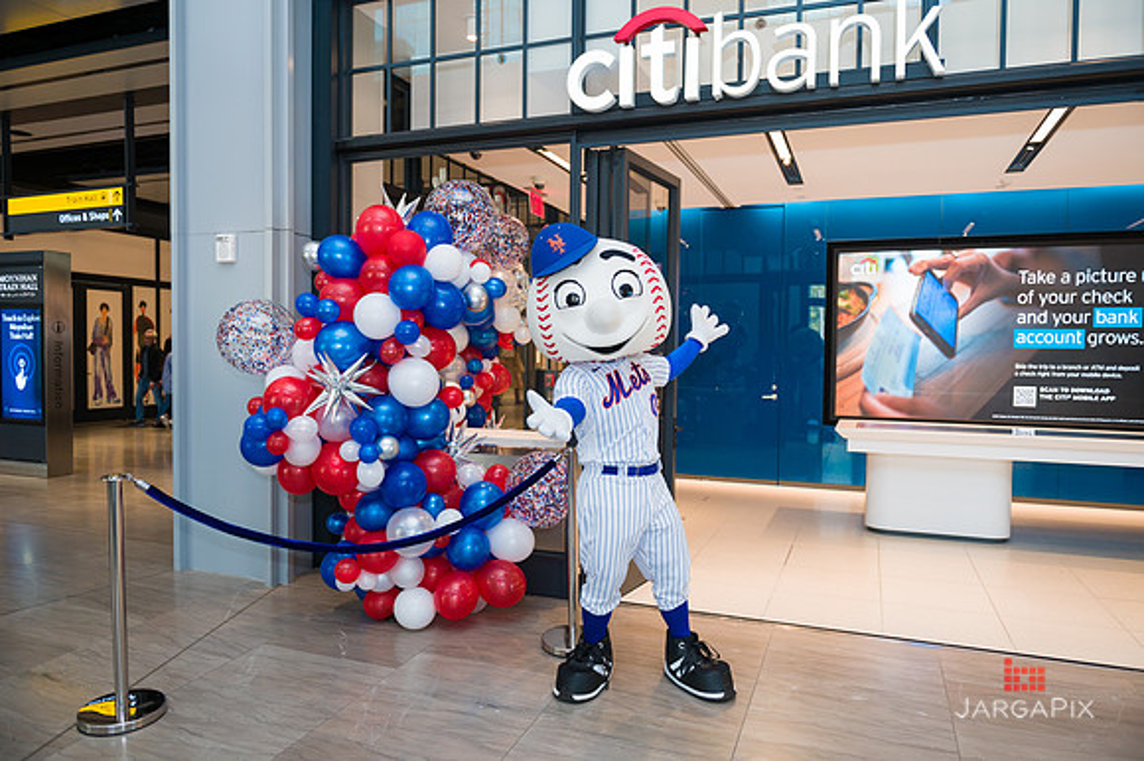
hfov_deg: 73.8
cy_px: 380
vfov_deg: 53.1
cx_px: 572
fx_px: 762
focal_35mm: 24
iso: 500
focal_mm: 24
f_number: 4
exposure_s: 1/200
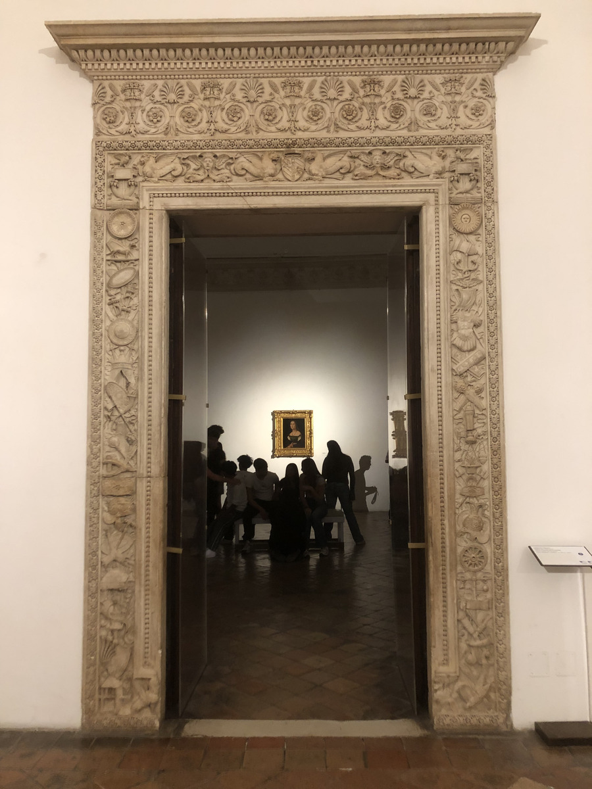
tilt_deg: +3.7
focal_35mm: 28
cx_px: 296
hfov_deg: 49.7
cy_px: 394
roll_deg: +1.2
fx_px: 638
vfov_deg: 63.4
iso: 100
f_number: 1.8
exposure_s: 1/11
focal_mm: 4
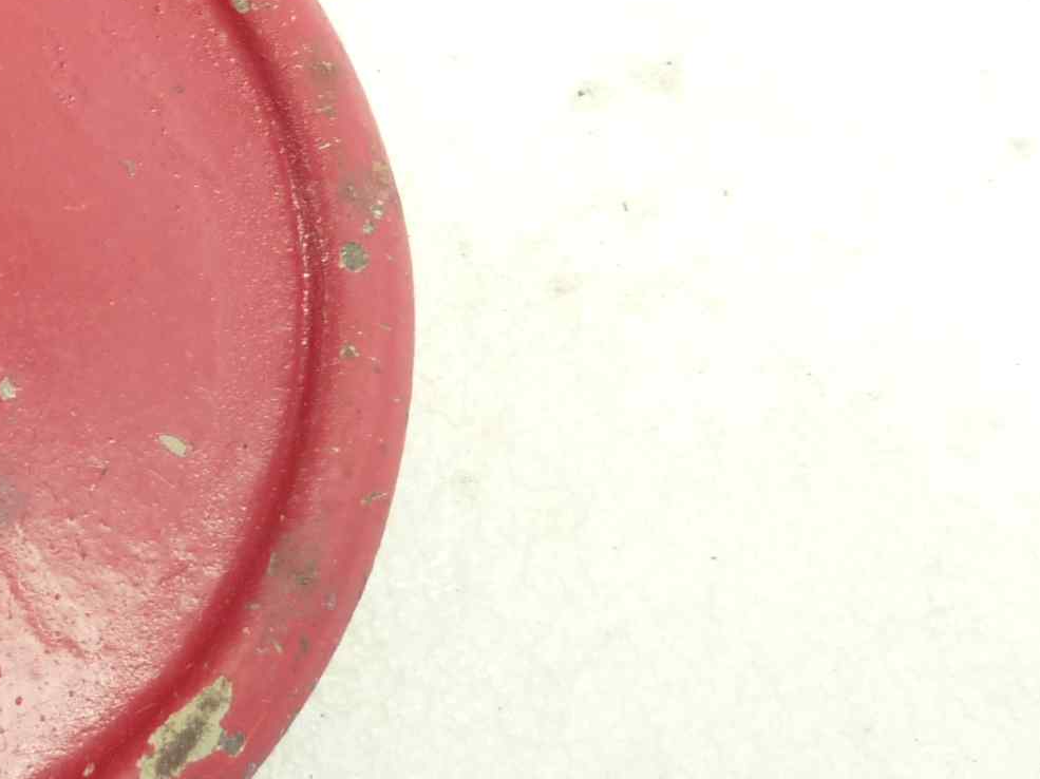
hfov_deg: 27.3
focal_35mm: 65
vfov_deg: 22.3
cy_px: 154
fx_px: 1952
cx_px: -101
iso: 125
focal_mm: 4.1
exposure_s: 1/8
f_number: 3.3
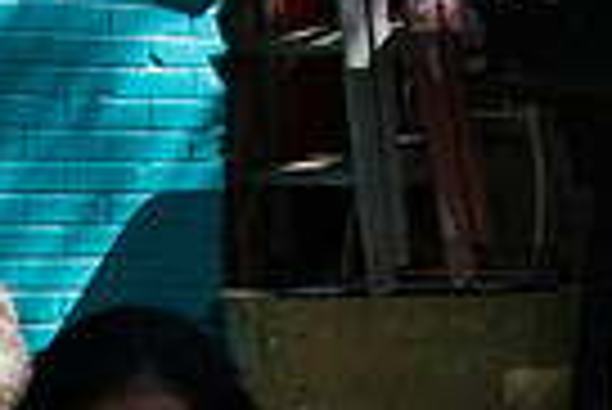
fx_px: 3046
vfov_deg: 7.5
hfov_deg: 11.3
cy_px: 703
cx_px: -81
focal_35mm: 179
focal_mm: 42
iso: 200
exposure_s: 1/200
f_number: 7.1
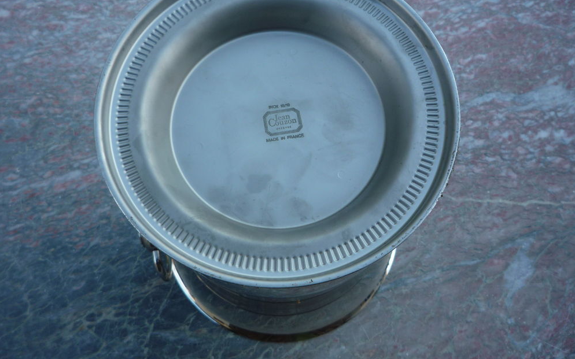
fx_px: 501
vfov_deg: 39.3
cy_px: 150
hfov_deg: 59.7
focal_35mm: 32
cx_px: 288
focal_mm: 5.2
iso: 100
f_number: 4
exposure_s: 1/100
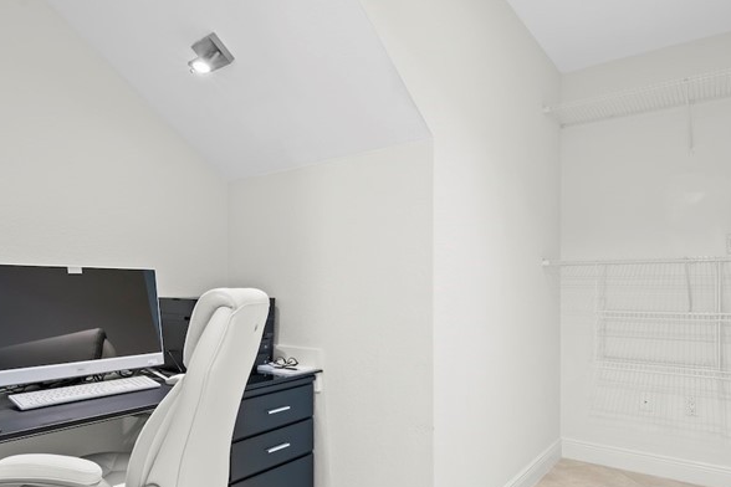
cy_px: 288
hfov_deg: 73.7
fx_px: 487
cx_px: 385
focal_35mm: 24
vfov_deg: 52.8
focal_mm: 13
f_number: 11
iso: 400
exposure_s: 1.6
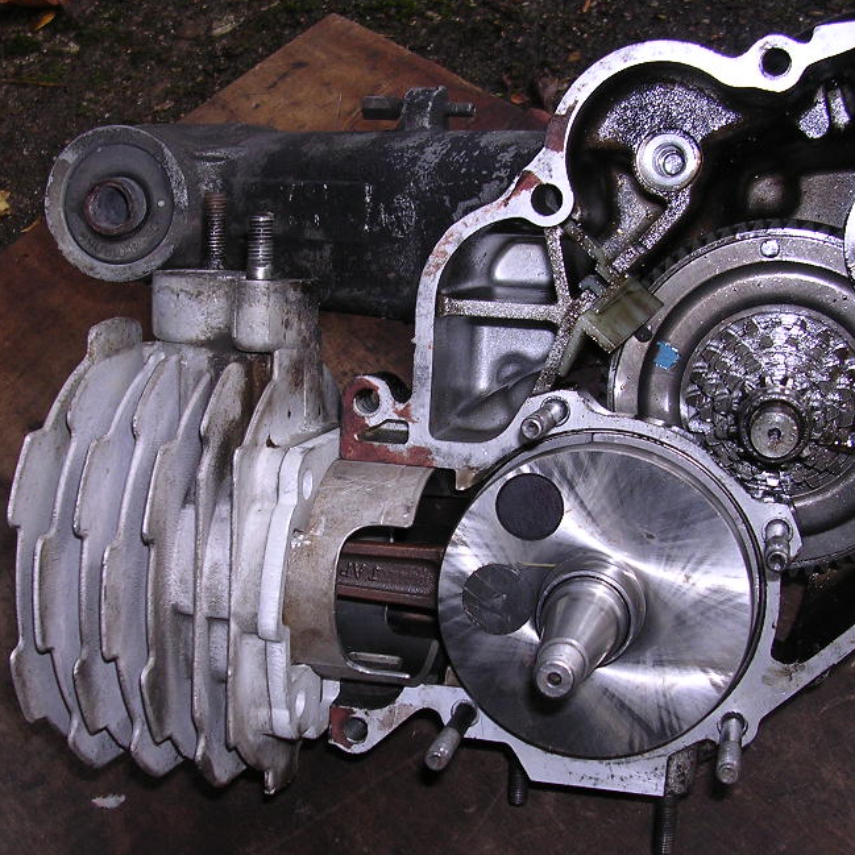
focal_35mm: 53
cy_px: 498
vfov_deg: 32.1
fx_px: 1481
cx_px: 395
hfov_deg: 32.2
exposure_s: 1/60.1
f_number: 2.8
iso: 100
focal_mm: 5.8
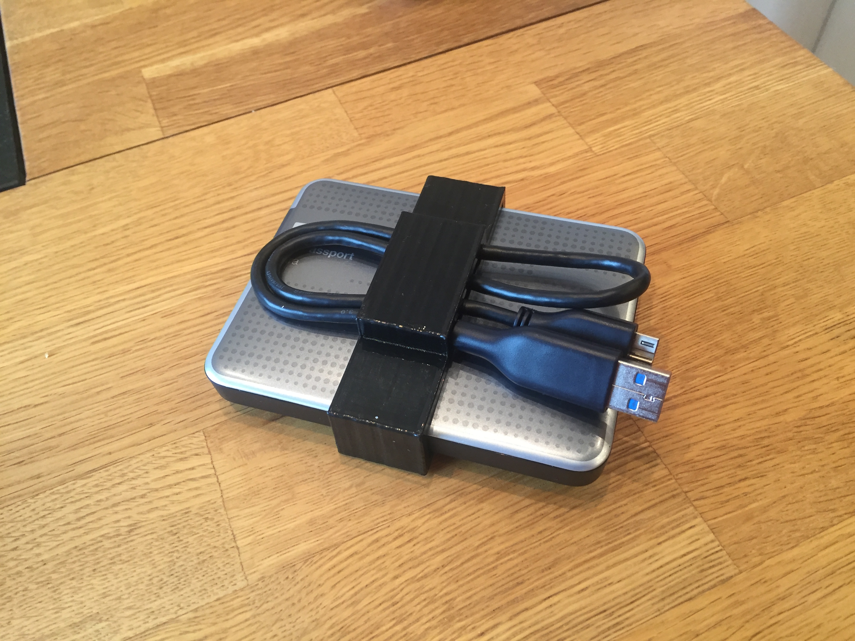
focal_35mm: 29
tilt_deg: -54.9
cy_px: 320
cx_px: 428
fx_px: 716
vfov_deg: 48.2
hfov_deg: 61.7
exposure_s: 1/33
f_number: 2.2
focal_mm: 4.15
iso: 160
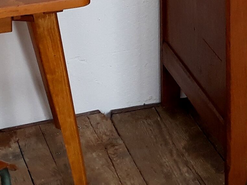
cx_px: 192
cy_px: -212
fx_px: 1049
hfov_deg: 13.4
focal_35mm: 147
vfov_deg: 9.3
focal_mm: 3.71
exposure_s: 1/165
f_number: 1.7
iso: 40
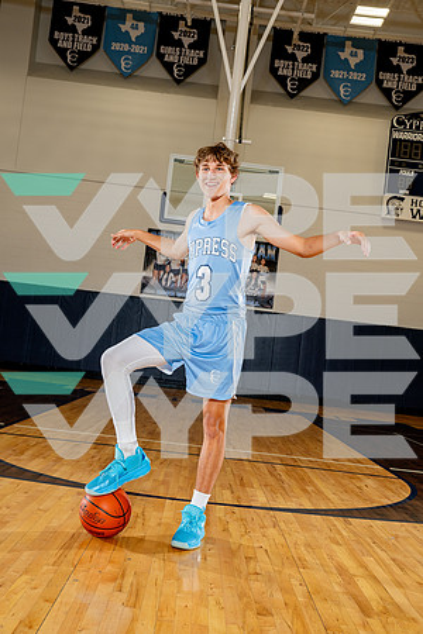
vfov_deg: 51.9
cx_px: 212
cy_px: 317
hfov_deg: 35.9
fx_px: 652
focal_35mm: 37
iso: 400
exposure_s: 1/250
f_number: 5.6
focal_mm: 37
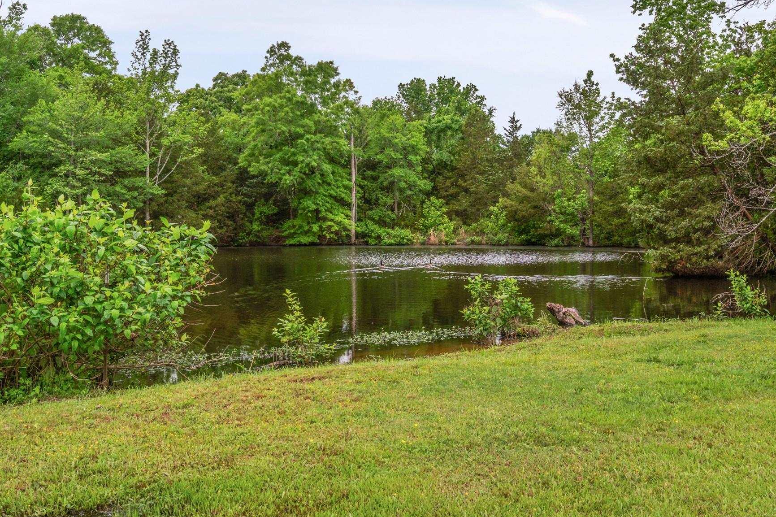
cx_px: 495
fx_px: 840
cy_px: 228
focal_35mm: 39
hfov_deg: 49.0
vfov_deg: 34.1
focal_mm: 18
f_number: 9
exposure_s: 1/250
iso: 250
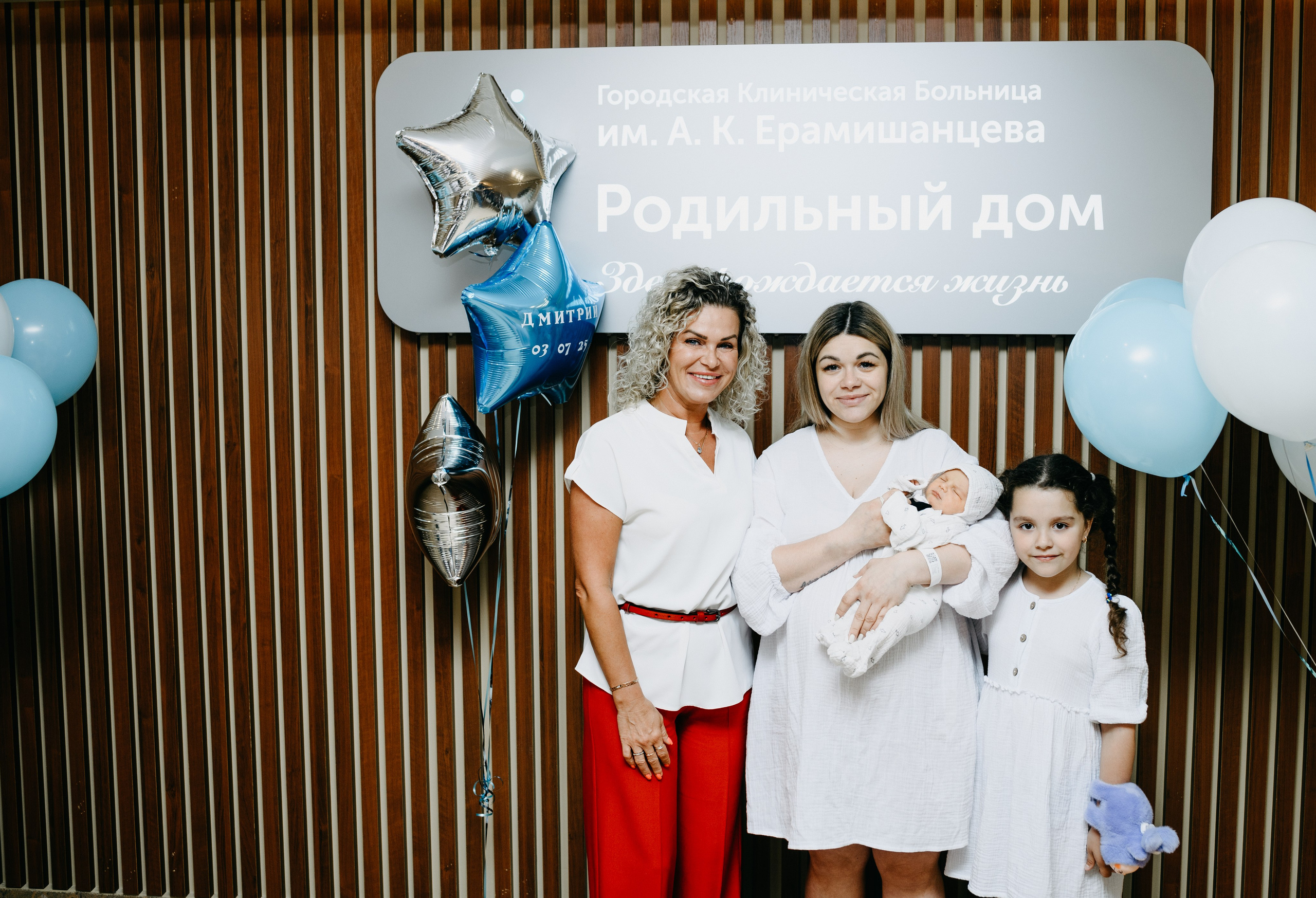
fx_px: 1373
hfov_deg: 51.2
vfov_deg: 36.2
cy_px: 437
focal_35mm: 37
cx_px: 691
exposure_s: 1/160
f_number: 4
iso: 200
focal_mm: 35
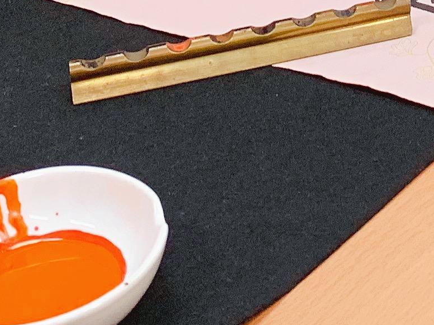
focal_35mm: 135
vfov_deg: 9.5
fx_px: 1692
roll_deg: +3.0
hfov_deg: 14.2
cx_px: 514
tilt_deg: -13.0
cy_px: -510
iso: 80
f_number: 1.8
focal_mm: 4.25
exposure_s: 1/60
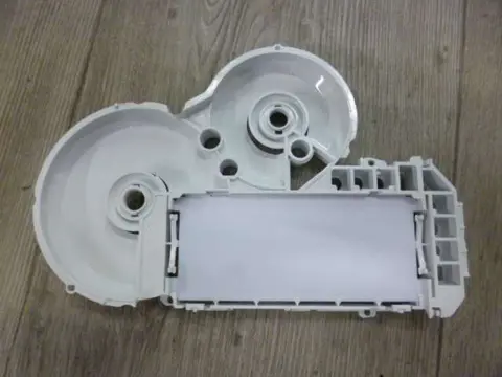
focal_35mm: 24
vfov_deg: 56.8
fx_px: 348
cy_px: 188
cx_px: 251
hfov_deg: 71.6
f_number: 2.5
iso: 400
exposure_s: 1/50
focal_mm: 4.3
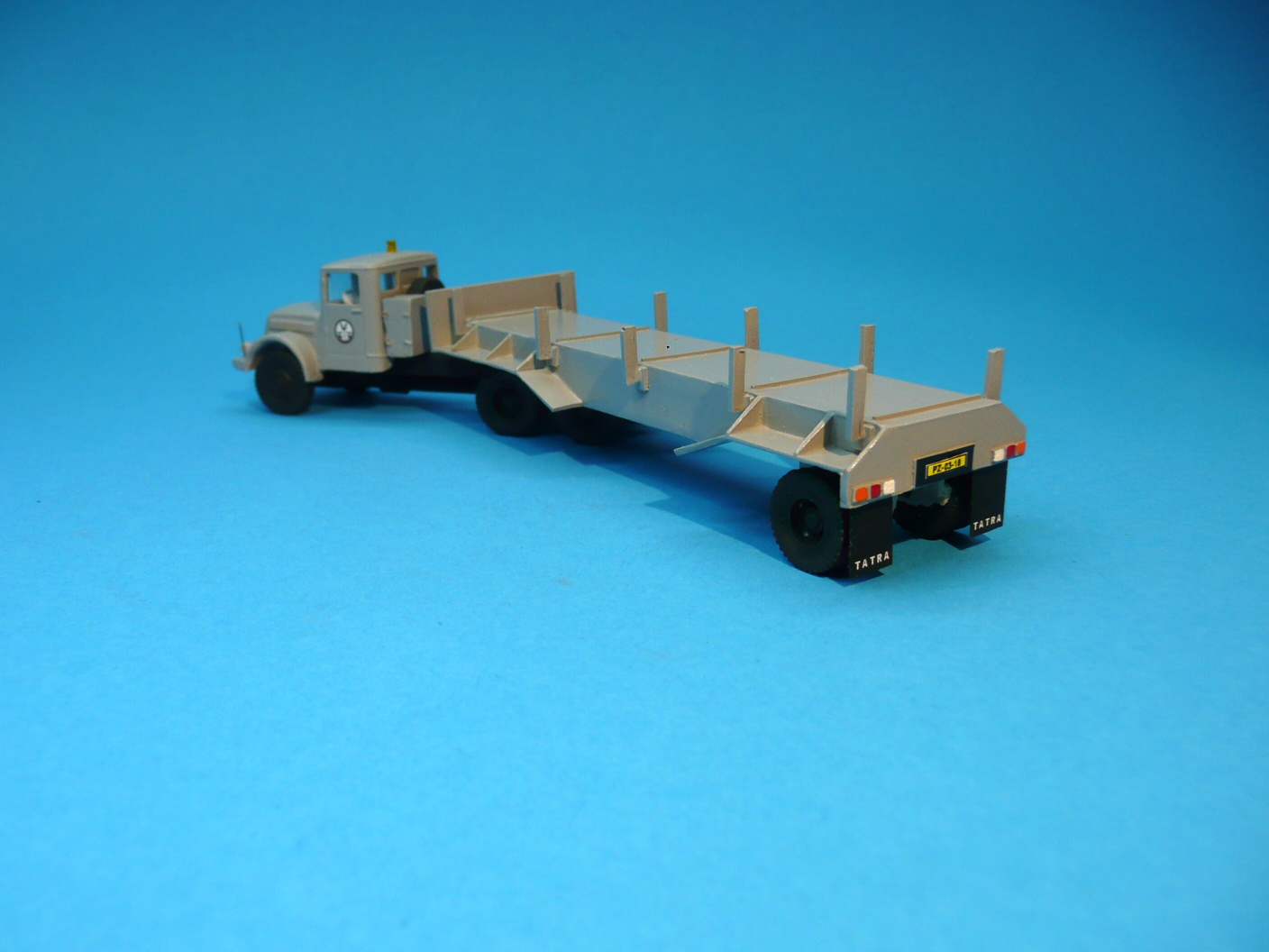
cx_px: 634
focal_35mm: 30
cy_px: 476
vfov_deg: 46.8
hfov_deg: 60.0
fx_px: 1100
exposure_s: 1/80
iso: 100
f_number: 3.4
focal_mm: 4.9
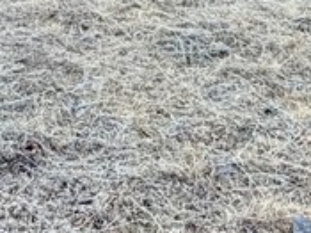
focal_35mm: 82
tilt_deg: -5.8
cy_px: -203
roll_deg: +3.3
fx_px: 736
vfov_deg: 15.2
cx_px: 87
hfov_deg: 23.7
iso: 125
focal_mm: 2.22
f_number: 2.2
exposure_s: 1/121
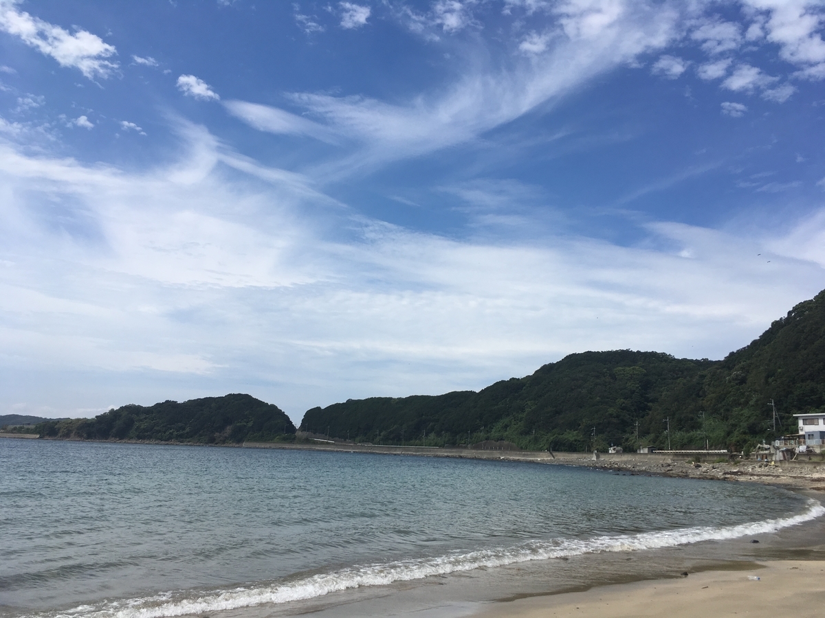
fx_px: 691
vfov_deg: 48.2
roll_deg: -3.3
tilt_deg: +11.1
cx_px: 412
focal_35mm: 29
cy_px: 309
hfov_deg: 61.7
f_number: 2.2
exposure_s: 1/2959
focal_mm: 4.15
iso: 25
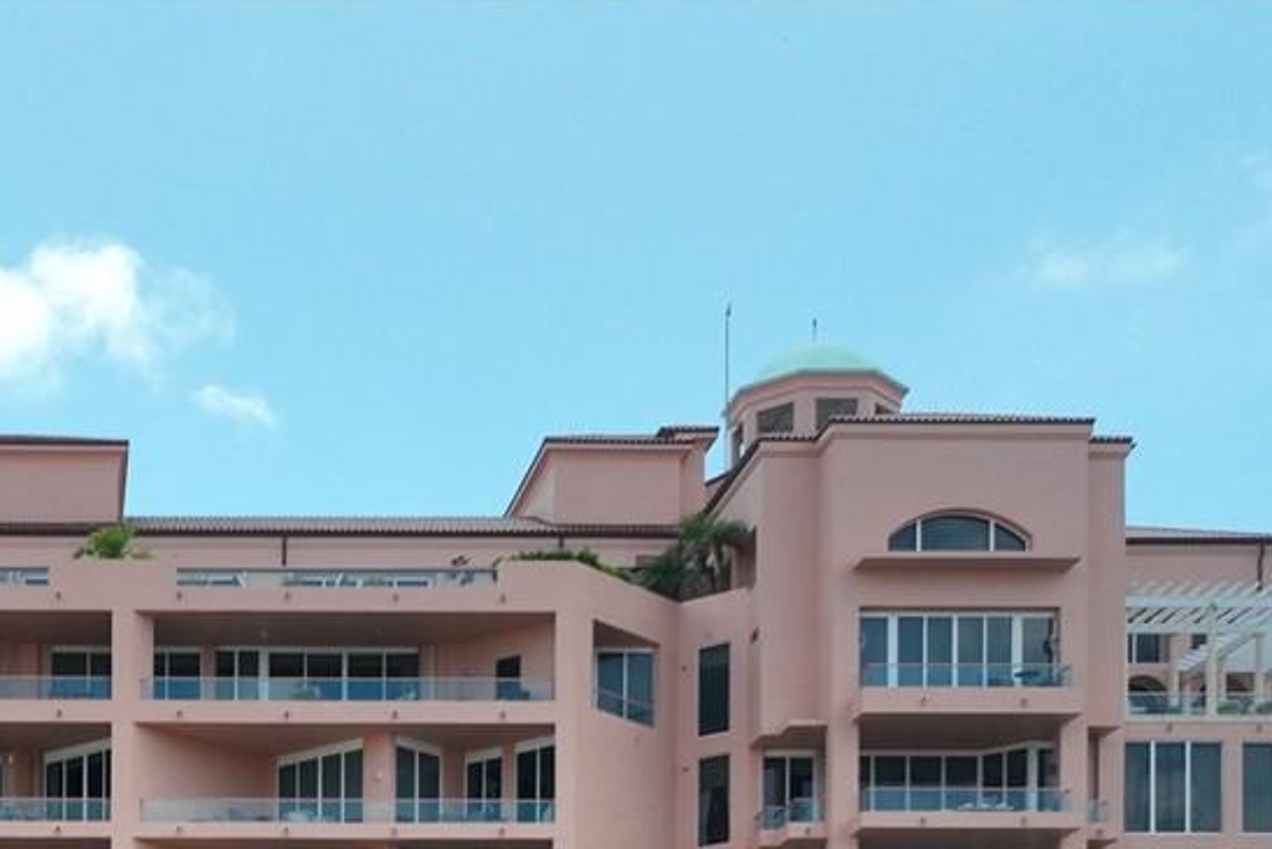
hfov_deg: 26.4
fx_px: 2580
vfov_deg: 16.5
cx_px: 47
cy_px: 1386
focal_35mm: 73
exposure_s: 1/2000
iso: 230
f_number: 2.8
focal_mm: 12.29
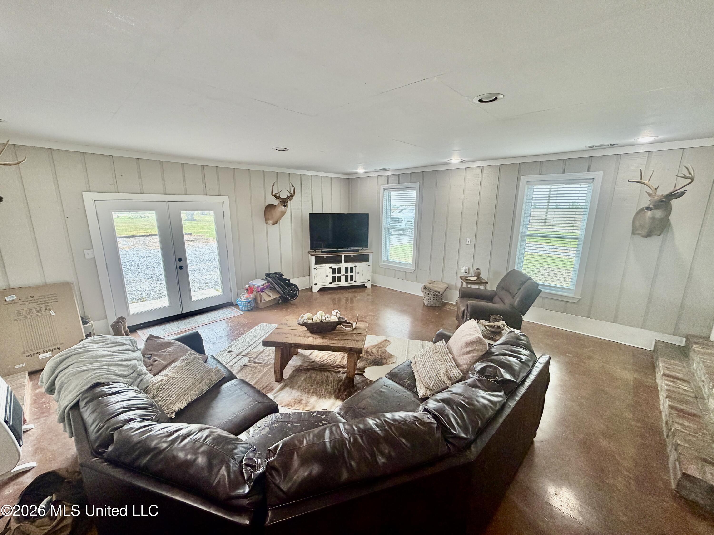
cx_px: 357
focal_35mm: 14
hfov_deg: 102.1
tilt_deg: -11.9
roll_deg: -0.2
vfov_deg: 85.7
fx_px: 289
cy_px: 268
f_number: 2.2
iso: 160
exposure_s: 1/120
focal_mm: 2.22
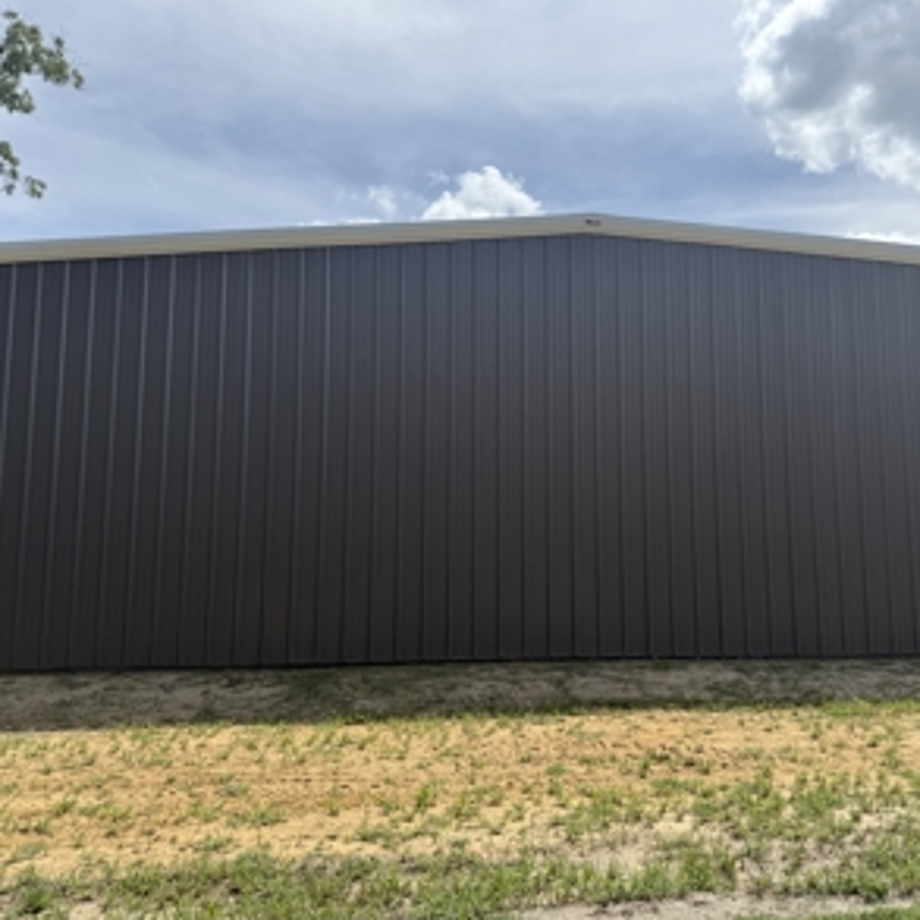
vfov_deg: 55.6
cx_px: 546
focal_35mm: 29
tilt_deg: +7.4
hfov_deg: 55.3
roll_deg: +0.6
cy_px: 458
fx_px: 872
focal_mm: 6.76
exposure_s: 1/5714
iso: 80
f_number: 1.78
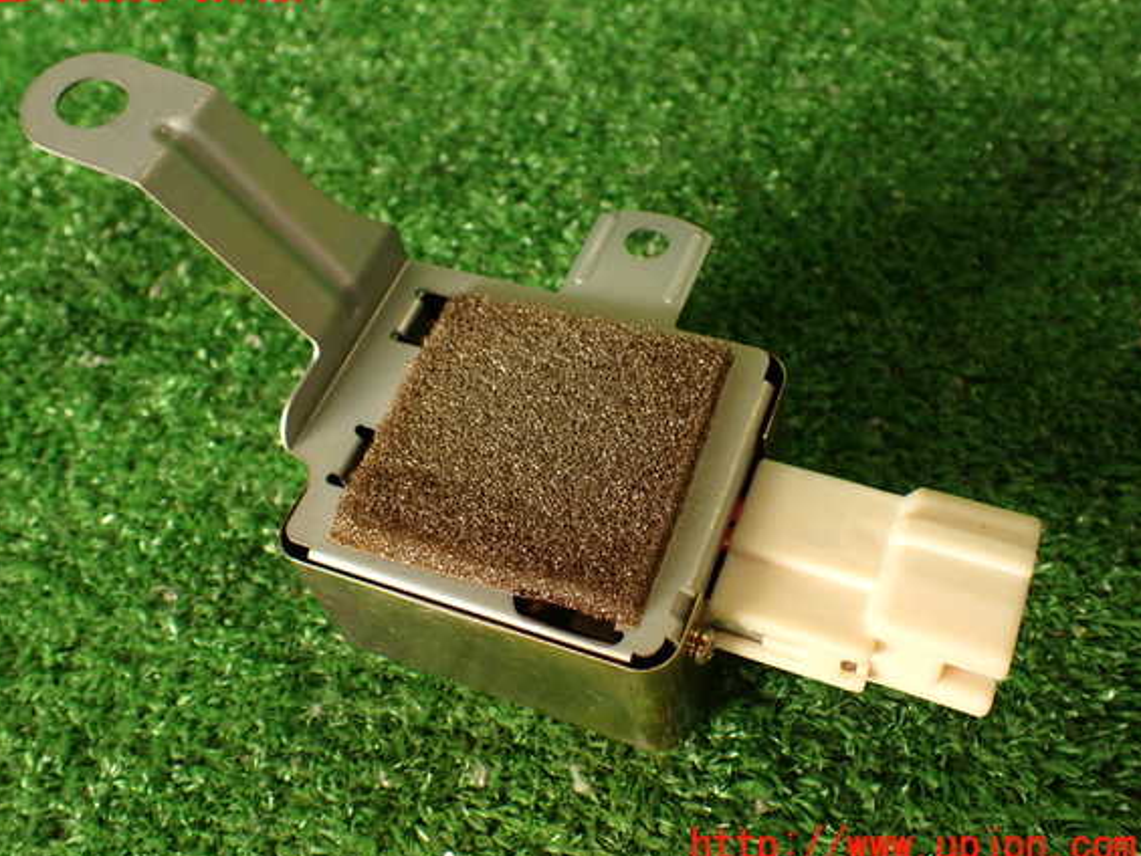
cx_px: 541
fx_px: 1121
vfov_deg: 41.8
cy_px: 418
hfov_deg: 53.9
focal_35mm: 34
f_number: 2.4
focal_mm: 5.79
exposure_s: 1/60
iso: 100
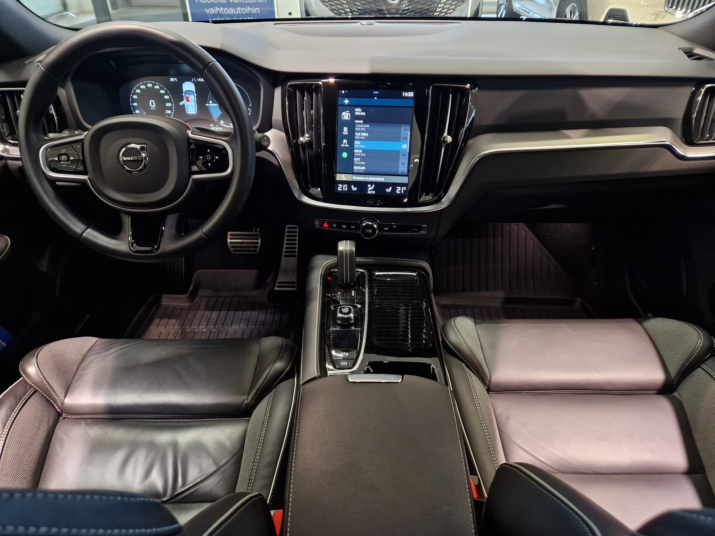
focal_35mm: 23
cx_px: 358
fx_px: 475
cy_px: 268
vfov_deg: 58.9
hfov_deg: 73.9
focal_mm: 5.4
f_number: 1.8
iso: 320
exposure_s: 1/100
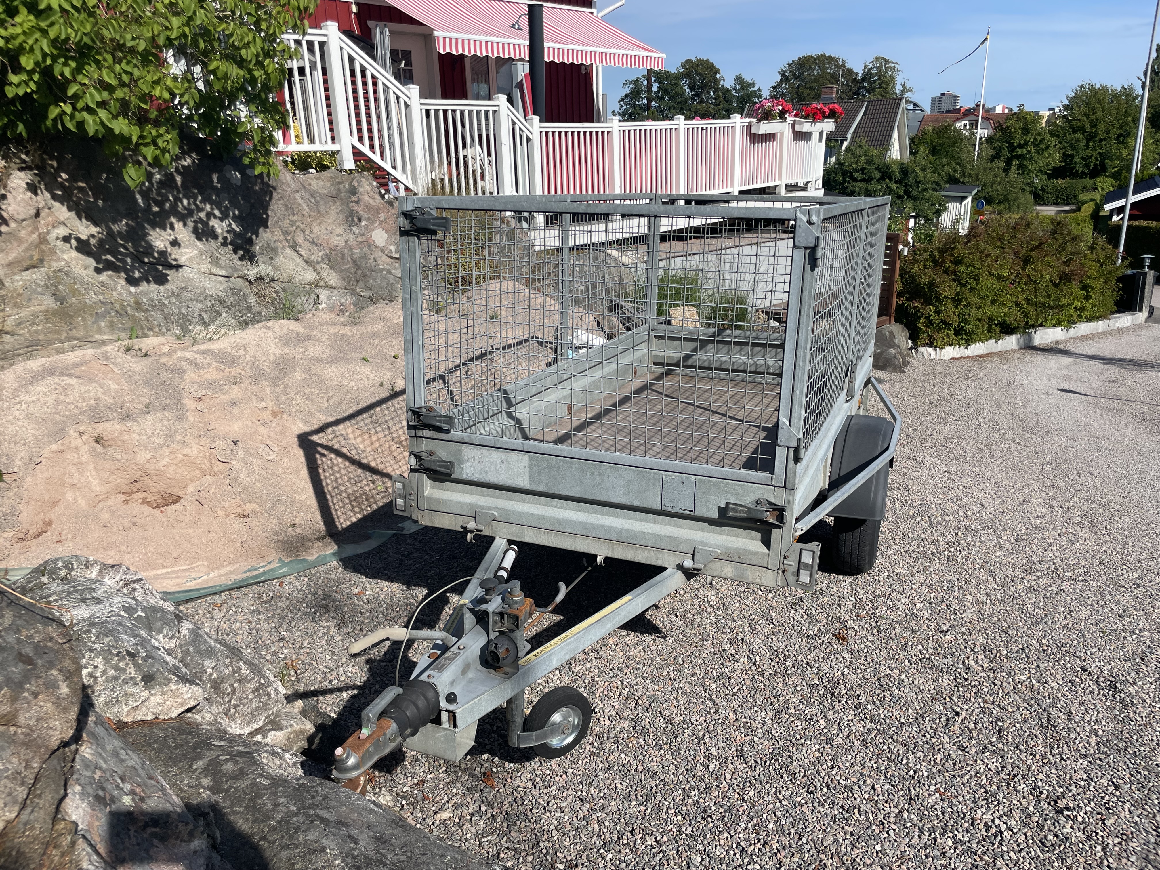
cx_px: 580
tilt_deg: -16.0
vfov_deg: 53.1
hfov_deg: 67.3
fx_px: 871
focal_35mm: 26
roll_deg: +2.4
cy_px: 435
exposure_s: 1/4132
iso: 32
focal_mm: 4.2
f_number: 1.6
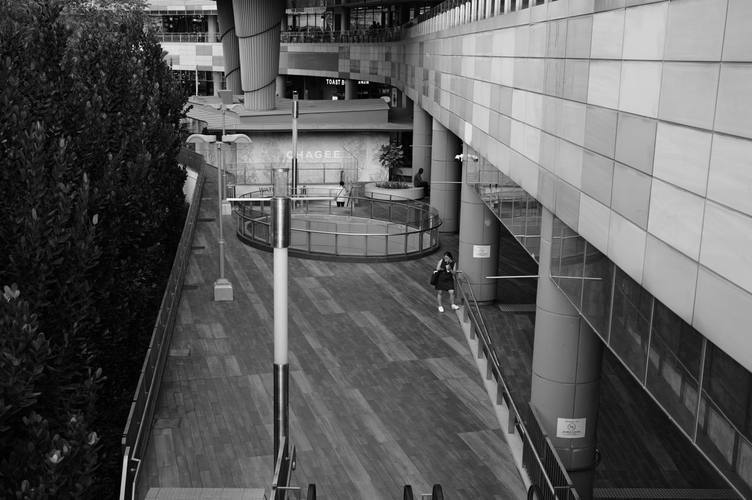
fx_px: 898
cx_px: 376
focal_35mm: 43
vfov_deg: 31.2
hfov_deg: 45.5
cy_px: 250
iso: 100
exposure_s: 1/160
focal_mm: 43
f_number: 3.2
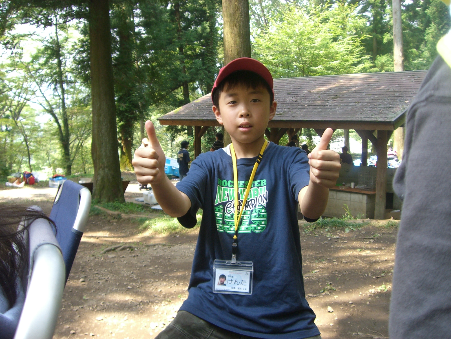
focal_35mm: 38
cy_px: 170
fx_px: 495
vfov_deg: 37.7
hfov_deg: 49.0
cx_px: 226
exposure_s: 1/125
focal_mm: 6.2
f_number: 2.7
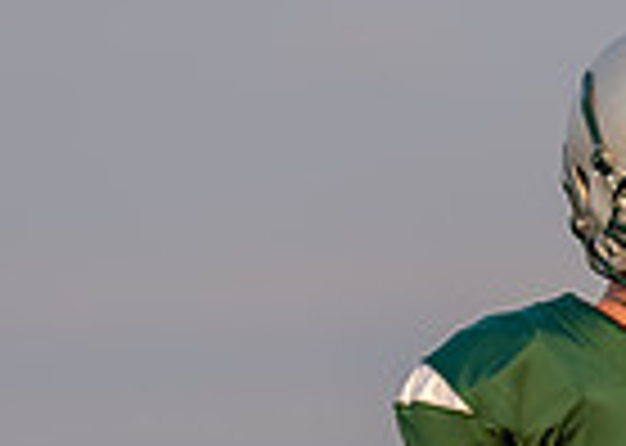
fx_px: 12113
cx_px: 671
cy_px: 769
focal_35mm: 682
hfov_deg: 3.0
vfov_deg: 2.1
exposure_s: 1/1600
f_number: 2.8
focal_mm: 133
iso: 160
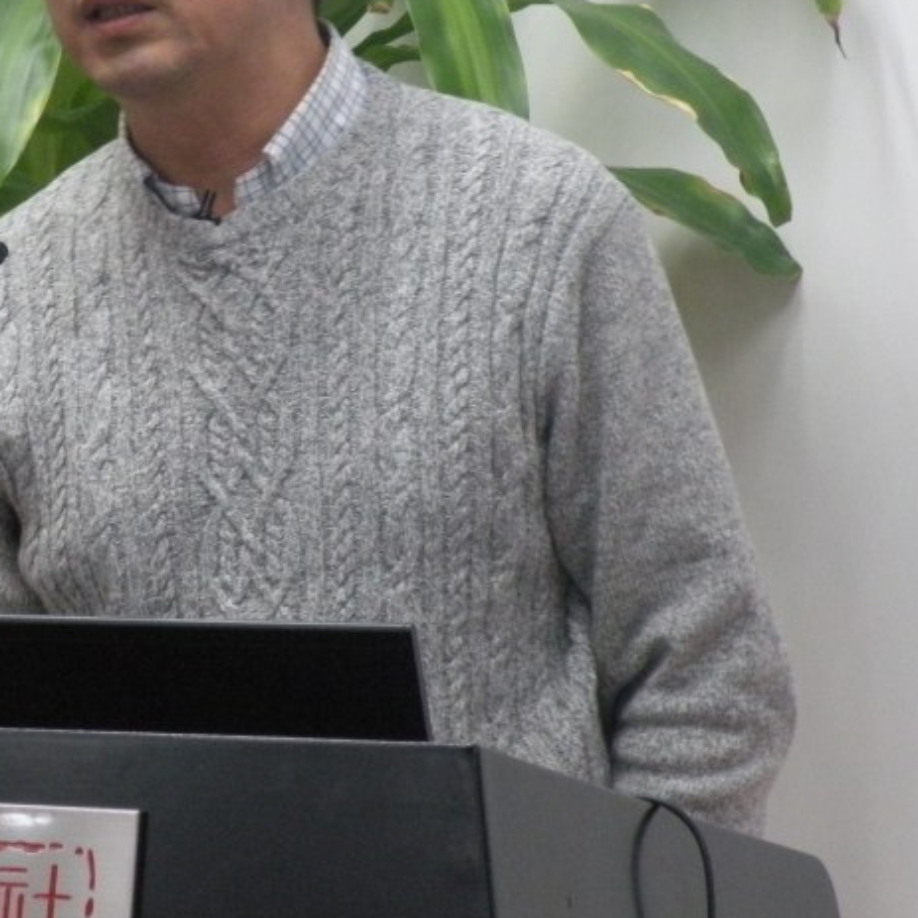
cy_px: 289
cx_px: 200
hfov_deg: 8.1
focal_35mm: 215
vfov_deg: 8.1
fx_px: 6451
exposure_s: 1/26.1
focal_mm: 19.4
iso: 400
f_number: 4
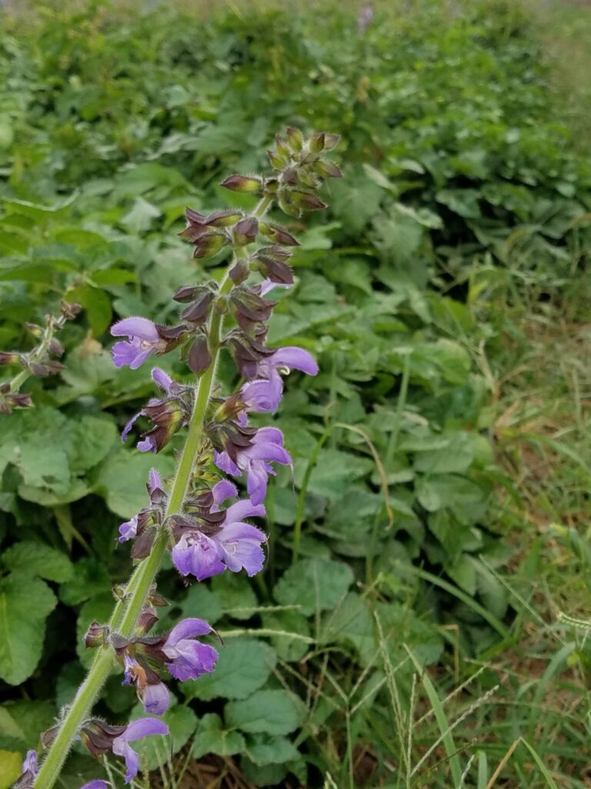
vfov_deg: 67.3
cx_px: 296
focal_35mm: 26
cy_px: 394
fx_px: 592
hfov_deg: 53.1
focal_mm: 4.2
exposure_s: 1/1348
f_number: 1.7
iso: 50
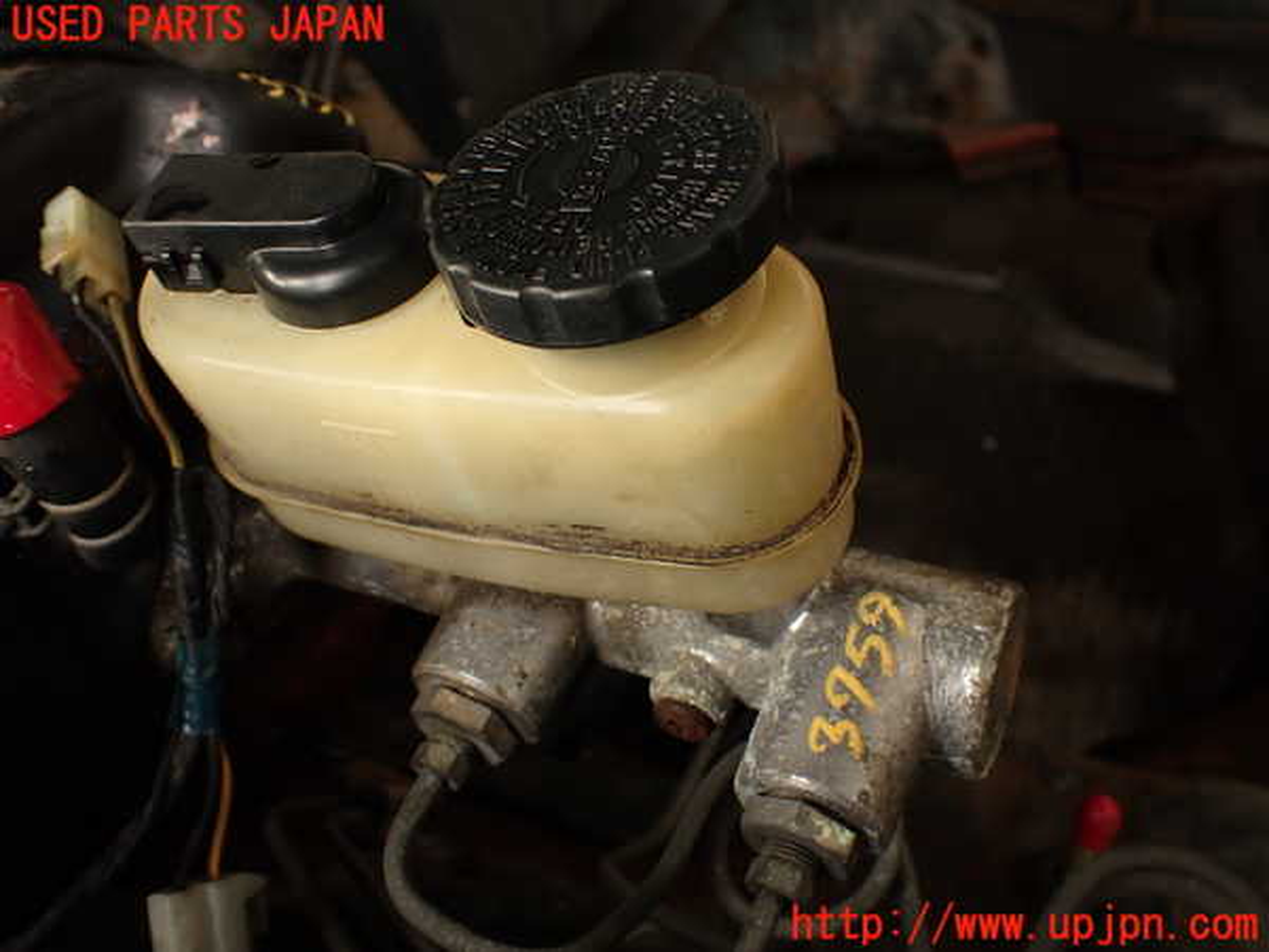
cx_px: 634
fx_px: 1173
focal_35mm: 32
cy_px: 476
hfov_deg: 56.8
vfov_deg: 44.2
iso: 125
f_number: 2.4
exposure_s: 1/60
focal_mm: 5.79
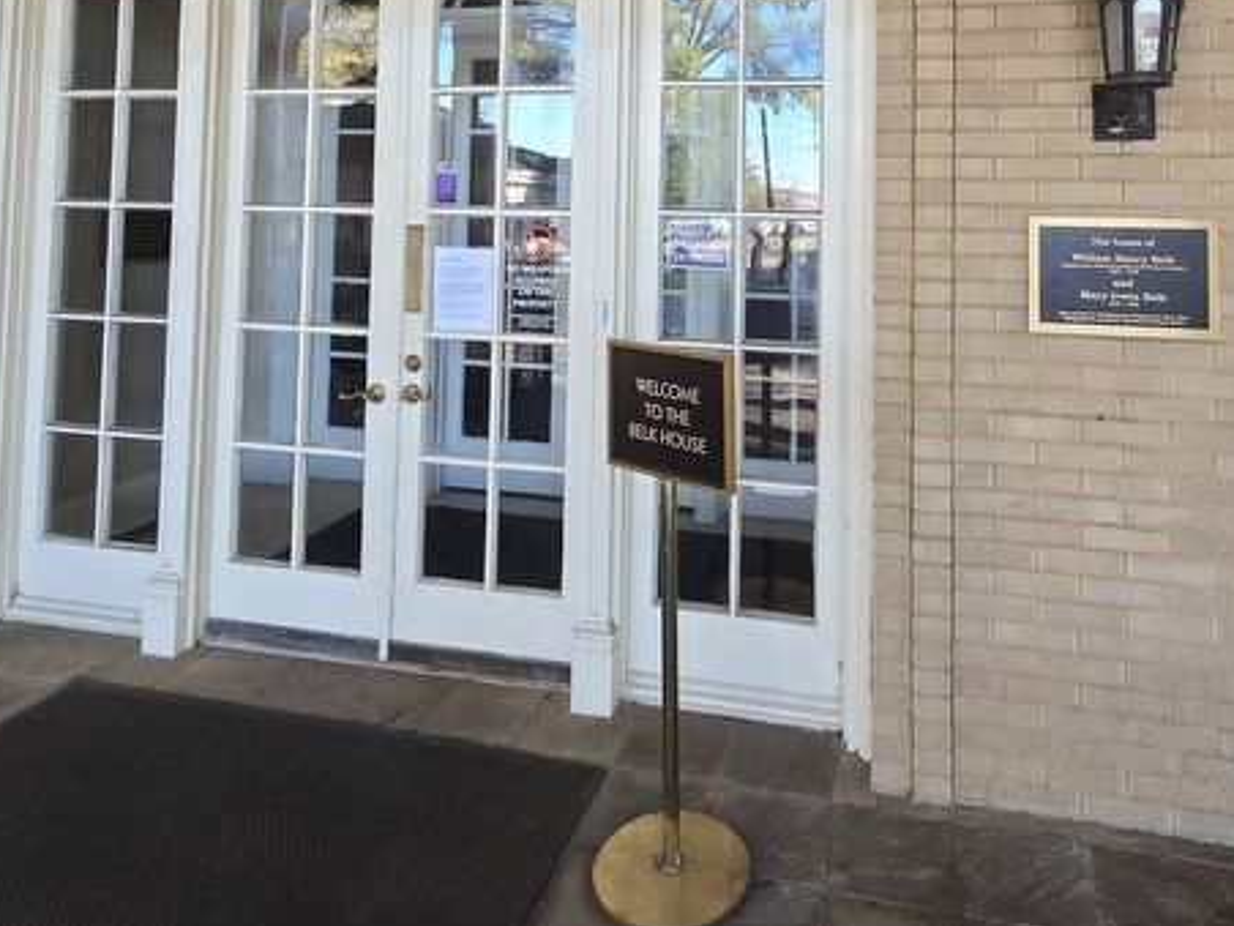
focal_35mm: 23
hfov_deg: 73.6
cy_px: 169
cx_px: 702
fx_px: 820
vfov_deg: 54.4
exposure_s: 1/60
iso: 64
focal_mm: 2.2
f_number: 2.2
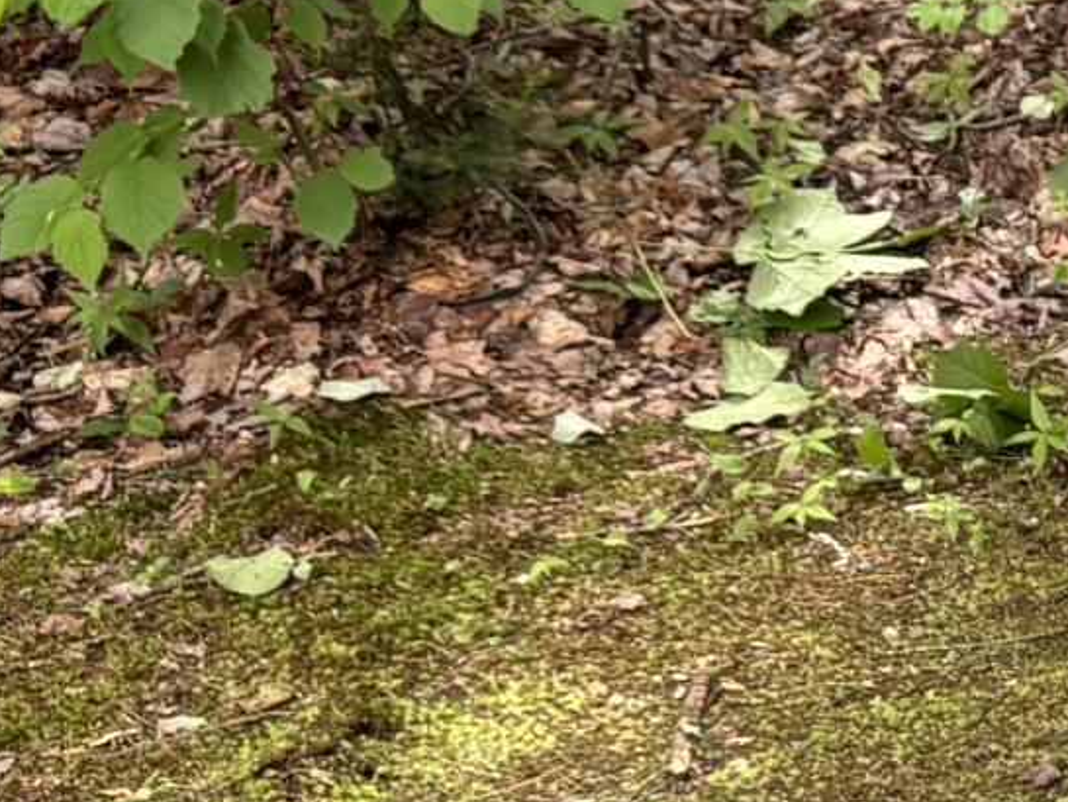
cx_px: 2332
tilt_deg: -20.6
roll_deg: +2.3
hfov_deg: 11.9
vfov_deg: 10.4
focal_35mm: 143
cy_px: 394
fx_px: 4413
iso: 40
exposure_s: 1/123
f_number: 1.6
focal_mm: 5.96
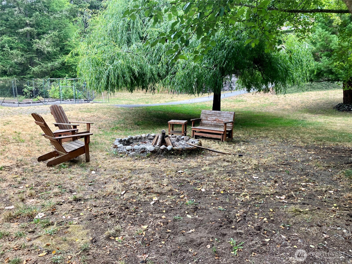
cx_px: 176
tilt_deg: -7.8
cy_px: 132
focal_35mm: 28
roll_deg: +0.7
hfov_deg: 63.4
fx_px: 285
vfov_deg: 49.7
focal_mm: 3.99
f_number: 1.8
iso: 25
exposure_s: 1/172
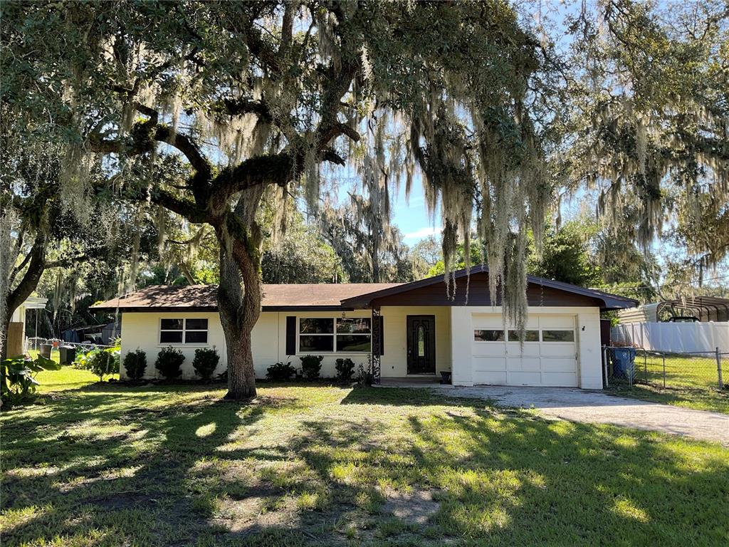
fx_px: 611
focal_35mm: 29
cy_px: 274
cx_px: 364
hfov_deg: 61.7
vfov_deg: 48.2
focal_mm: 3
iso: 16
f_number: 1.8
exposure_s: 1/309
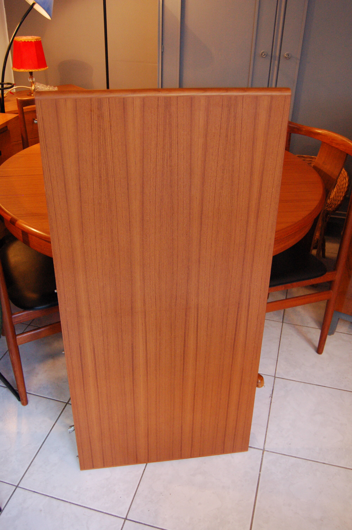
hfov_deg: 39.9
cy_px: 265
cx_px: 176
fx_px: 485
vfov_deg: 57.3
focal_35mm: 33
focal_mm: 22
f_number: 3.8
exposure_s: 1/50
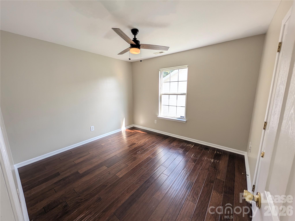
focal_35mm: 12
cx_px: 148
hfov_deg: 110.5
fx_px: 102
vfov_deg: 94.5
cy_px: 110
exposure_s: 1/522
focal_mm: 2.02
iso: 66
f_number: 1.7
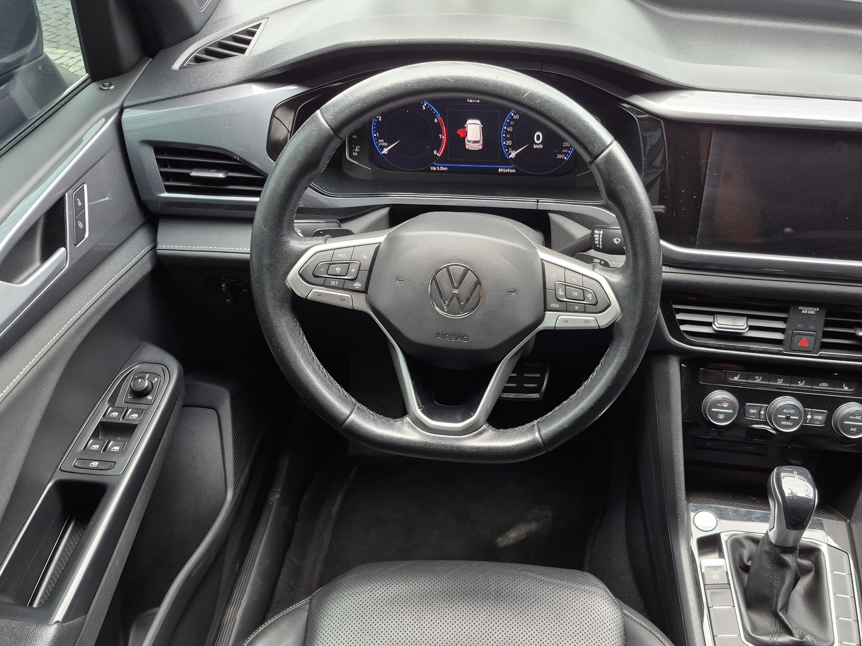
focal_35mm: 30
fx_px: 747
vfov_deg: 46.6
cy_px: 373
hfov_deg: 59.5
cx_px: 517
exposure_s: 1/180
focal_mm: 5.4
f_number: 1.8
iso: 160
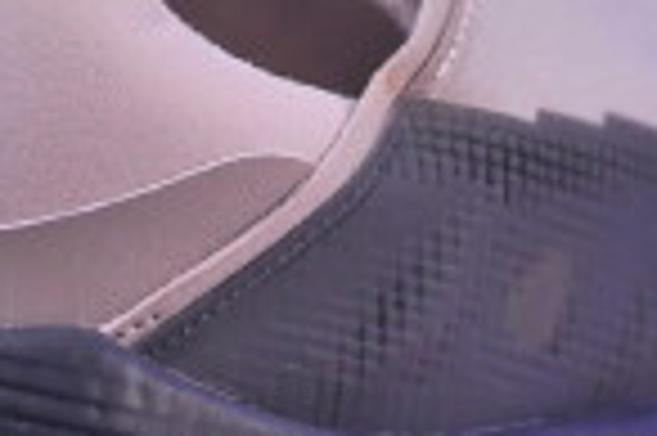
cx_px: -86
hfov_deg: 5.0
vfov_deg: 3.3
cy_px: -137
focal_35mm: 412
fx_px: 7510
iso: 250
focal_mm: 50
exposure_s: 1/320
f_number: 2.5
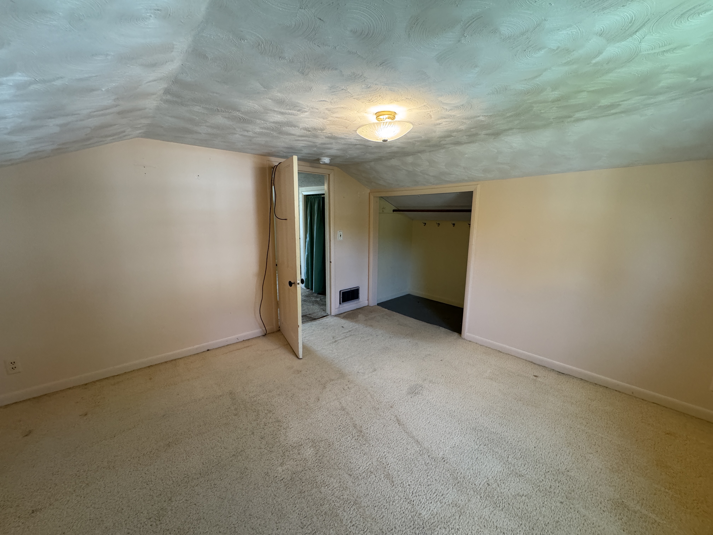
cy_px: 268
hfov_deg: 102.1
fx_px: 288
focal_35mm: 14
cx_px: 356
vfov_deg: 85.7
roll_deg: -1.4
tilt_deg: -9.3
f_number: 2.2
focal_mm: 2.22
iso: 320
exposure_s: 1/120
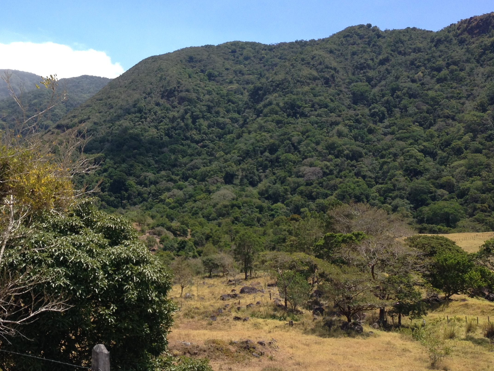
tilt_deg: +15.8
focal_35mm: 53
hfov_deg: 35.4
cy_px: 144
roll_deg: -0.2
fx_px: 756
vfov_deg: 27.5
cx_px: 125
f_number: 2.4
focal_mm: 4.28
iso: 50
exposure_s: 1/1175
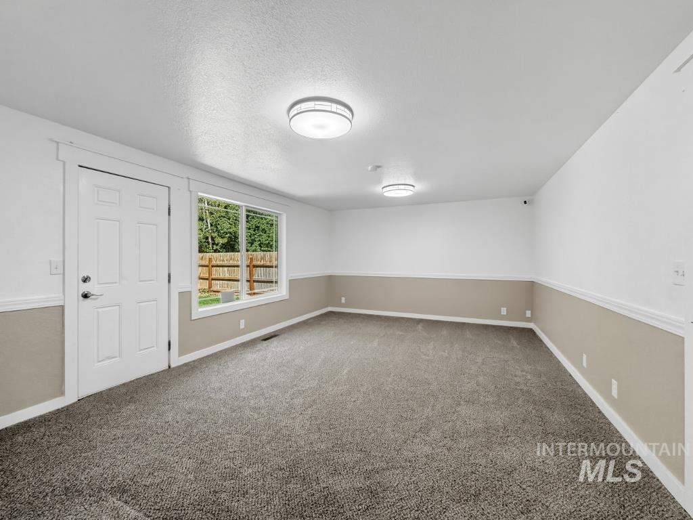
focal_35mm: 14
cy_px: 260
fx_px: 280
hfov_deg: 102.1
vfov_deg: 85.7
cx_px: 346
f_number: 2.2
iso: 160
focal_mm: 2.2
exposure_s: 1/120
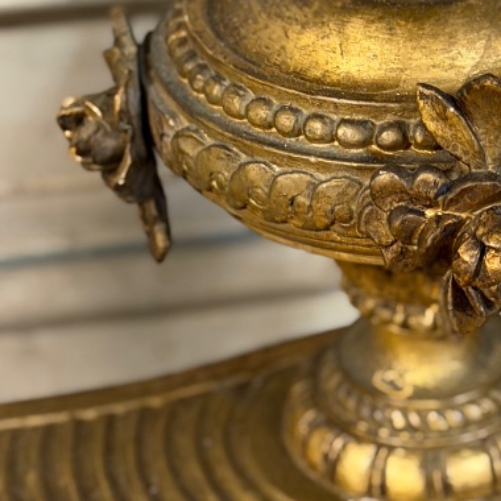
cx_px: 451
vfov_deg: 13.0
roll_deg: -0.1
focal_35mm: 134
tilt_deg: -30.8
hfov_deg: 12.9
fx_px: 2194
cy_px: 224
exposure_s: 1/33
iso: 250
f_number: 1.78
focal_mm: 6.76
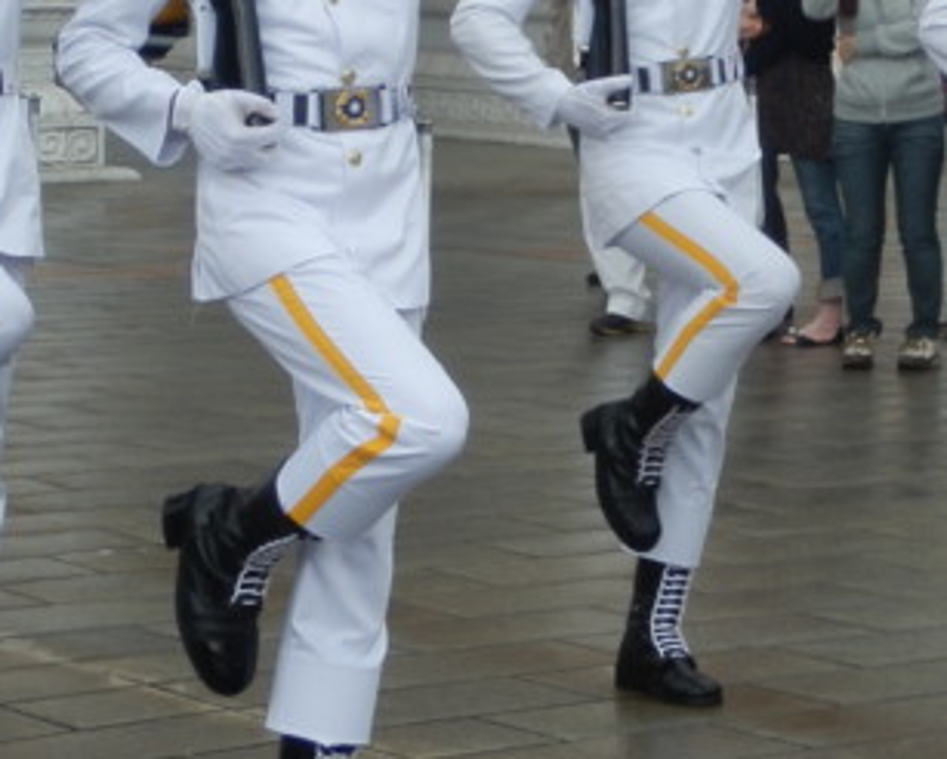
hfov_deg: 12.0
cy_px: 160
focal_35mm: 160
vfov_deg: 9.6
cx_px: 737
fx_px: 4487
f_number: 4.6
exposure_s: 1/100
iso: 80
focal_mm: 11.2
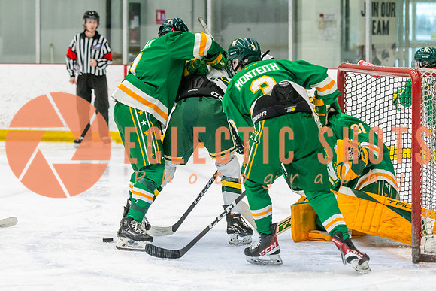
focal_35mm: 157
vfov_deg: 8.7
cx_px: 152
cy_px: 95
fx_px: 1904
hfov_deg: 13.0
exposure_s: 1/800
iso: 3200
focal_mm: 105
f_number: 2.8
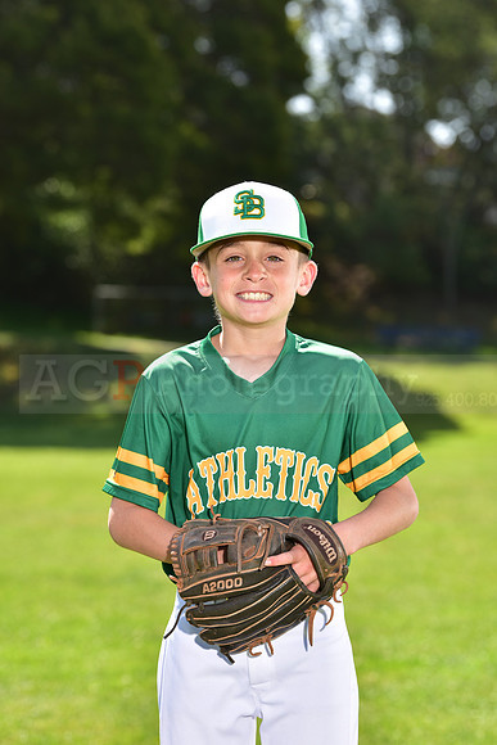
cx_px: 248
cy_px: 372
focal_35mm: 135
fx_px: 2794
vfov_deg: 15.2
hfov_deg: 10.2
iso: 100
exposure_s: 1/200
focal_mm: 135
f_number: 5.6
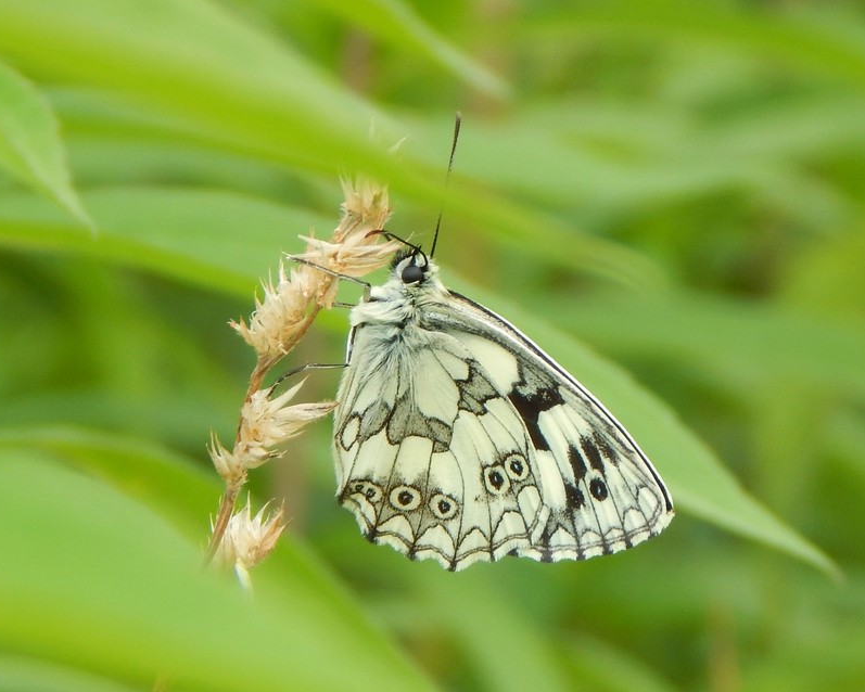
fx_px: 6683
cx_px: 415
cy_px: 346
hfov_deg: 7.4
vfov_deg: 5.9
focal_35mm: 261
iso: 125
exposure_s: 1/40
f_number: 5.6
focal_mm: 44.9
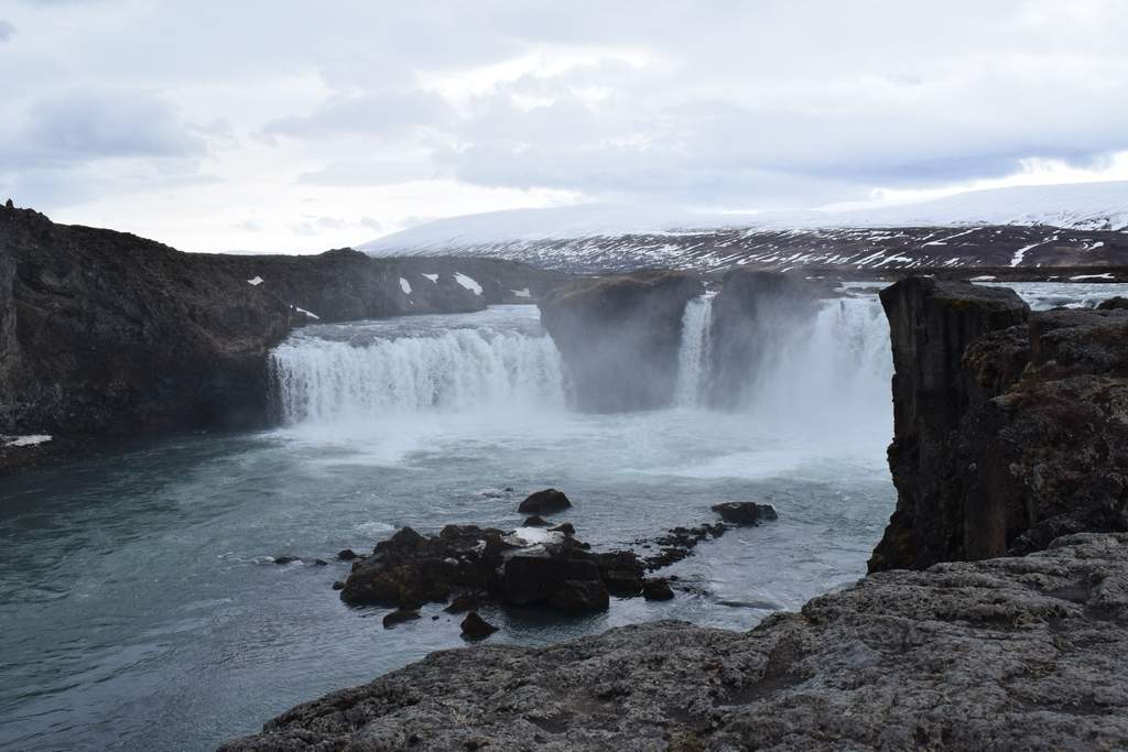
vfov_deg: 35.5
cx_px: 564
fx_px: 1175
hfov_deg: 51.3
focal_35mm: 38
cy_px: 376
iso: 640
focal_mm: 25
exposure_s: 1/800
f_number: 14
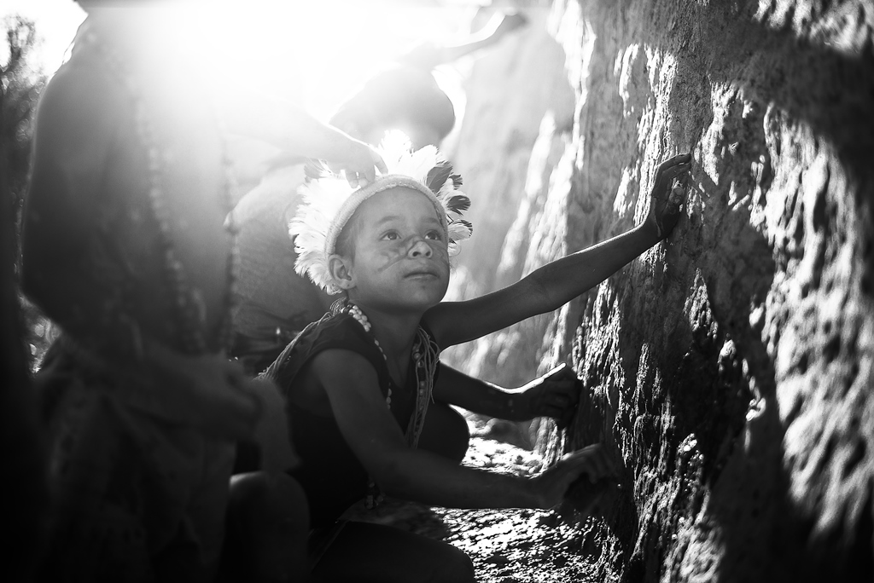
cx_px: 437
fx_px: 1215
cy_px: 292
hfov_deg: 39.6
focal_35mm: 50
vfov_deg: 27.0
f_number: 2
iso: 100
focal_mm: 50
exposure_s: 1/1250
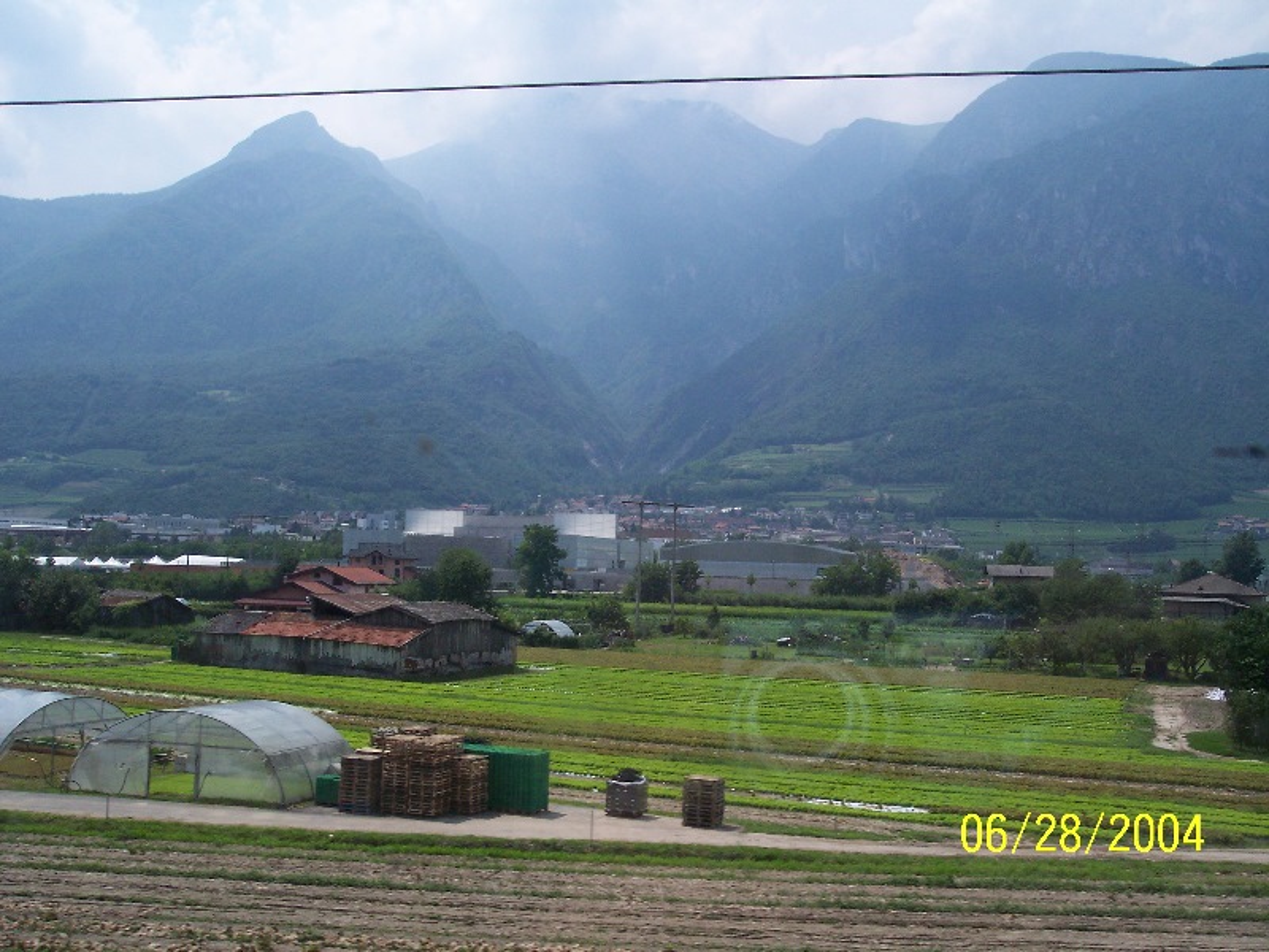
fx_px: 1393
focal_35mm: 38
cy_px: 476
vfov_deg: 37.7
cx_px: 634
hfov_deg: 49.0
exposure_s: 1/500
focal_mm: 8
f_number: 4.8
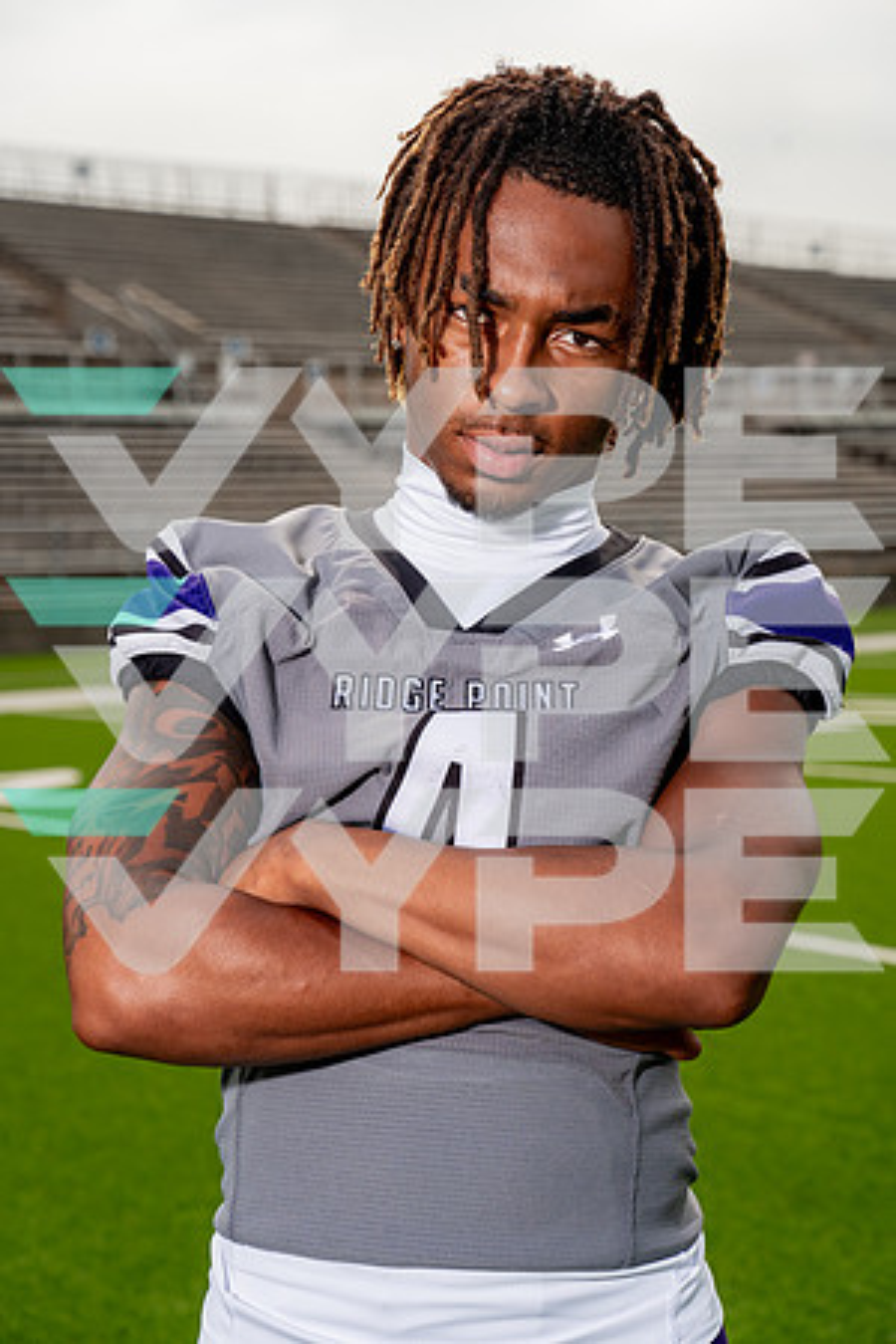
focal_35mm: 69
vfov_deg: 29.2
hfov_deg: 19.7
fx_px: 2576
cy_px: 672
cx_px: 448
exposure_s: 1/640
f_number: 5.6
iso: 100
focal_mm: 69
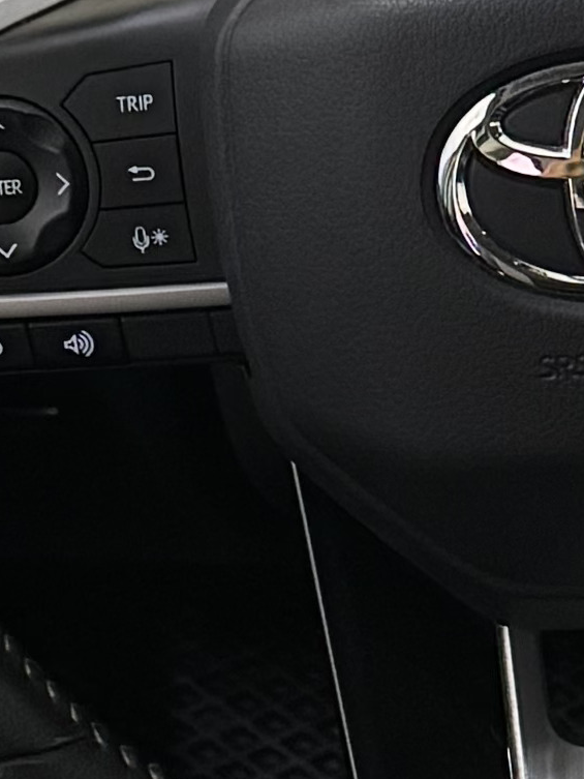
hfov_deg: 8.1
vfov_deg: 10.8
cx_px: 608
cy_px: 727
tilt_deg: -45.1
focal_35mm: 182
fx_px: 4093
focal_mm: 6.76
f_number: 1.78
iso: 800
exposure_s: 1/55
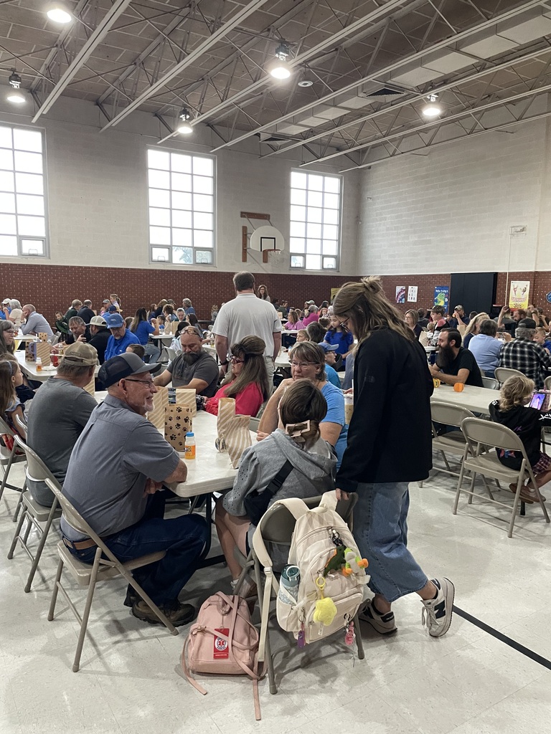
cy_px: 367
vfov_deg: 67.3
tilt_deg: -8.7
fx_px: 552
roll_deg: +0.8
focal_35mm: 26
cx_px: 276
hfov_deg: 53.1
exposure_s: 1/60
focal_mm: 4.2
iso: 400
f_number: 1.6
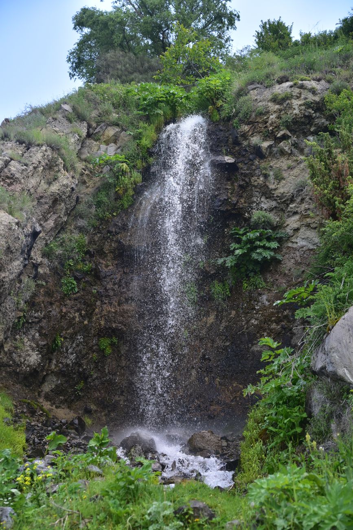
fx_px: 735
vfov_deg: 39.6
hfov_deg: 27.0
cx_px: 176
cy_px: 265
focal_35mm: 50
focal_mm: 50
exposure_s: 1/640
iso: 250
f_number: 3.5
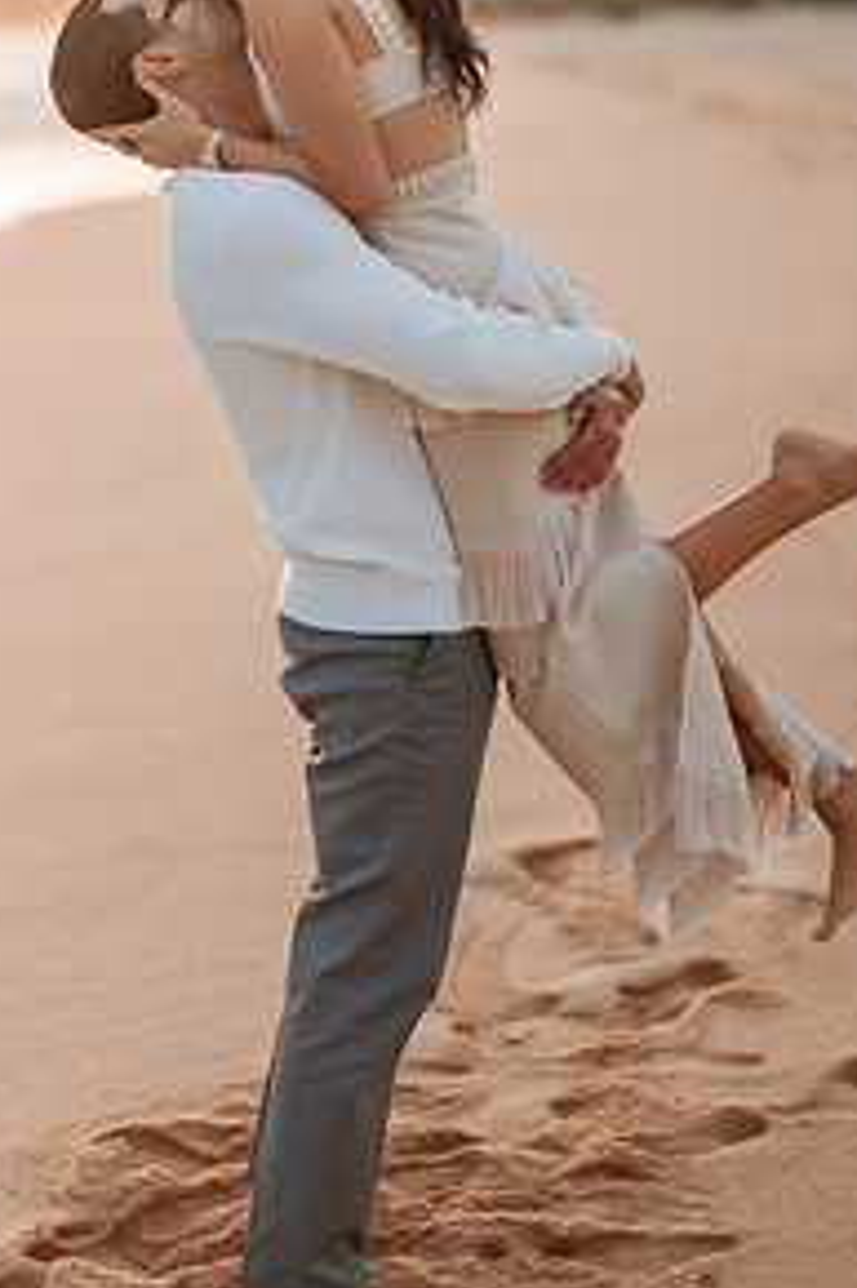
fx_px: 3217
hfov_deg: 15.2
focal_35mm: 90
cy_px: 413
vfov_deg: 22.5
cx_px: 382
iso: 250
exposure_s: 1/8000
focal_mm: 58
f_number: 1.4
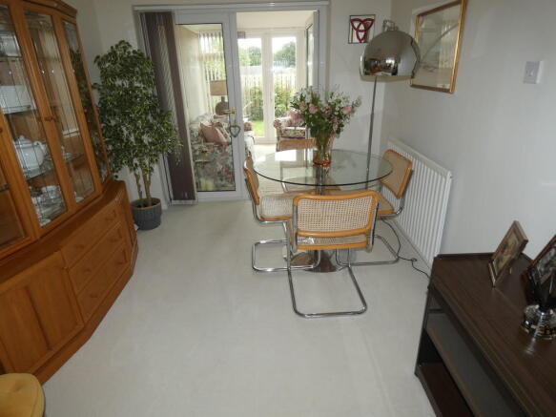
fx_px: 321
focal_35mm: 20
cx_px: 278
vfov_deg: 66.0
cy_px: 208
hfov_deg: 81.8
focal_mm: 3.6
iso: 160
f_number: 3.5
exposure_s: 1/60
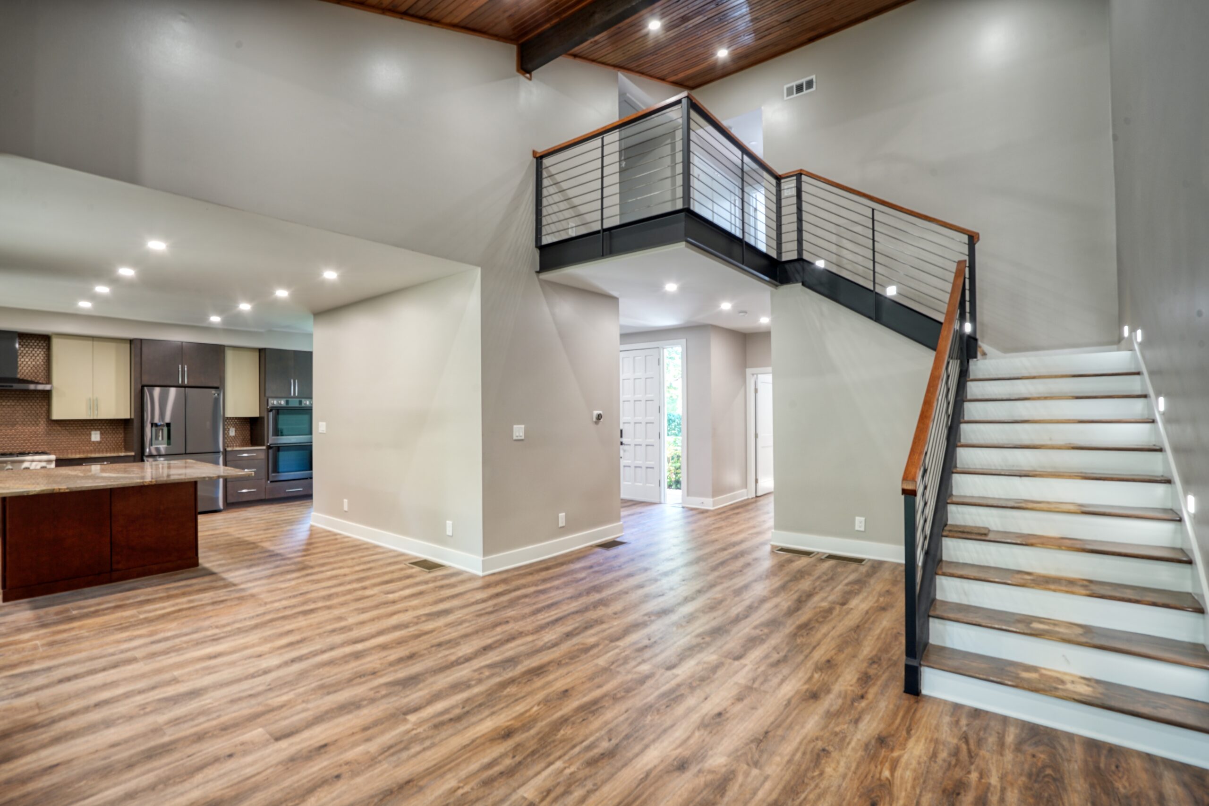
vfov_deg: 73.8
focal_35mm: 16
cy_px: 403
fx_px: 537
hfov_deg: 96.7
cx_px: 604
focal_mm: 16
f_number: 13
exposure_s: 1
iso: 125
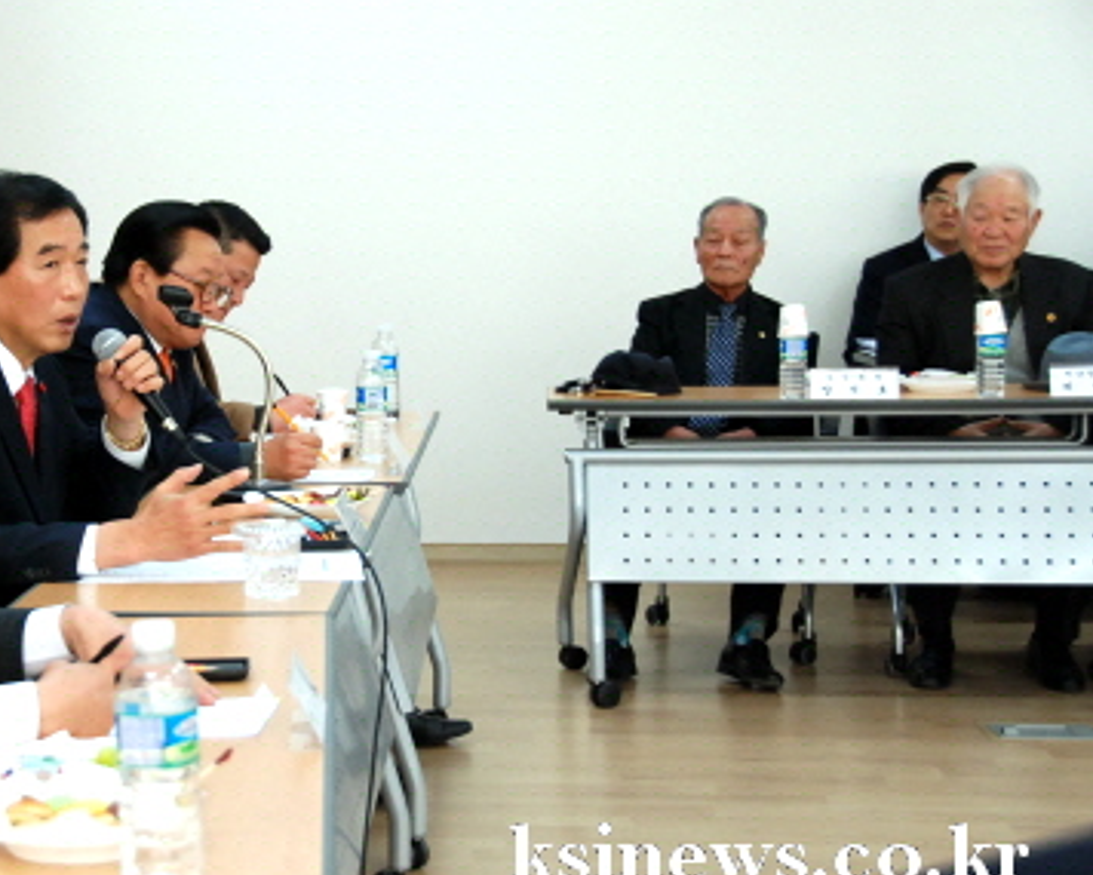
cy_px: 445
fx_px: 2686
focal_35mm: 83
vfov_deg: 18.5
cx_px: 341
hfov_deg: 22.9
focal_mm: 42
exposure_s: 1/80
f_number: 4.5
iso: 800
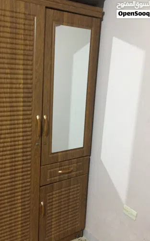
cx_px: 58
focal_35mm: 35
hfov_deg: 36.1
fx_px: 229
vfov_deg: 55.3
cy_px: 127
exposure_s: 1/17
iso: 320
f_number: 2.4
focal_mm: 3.3
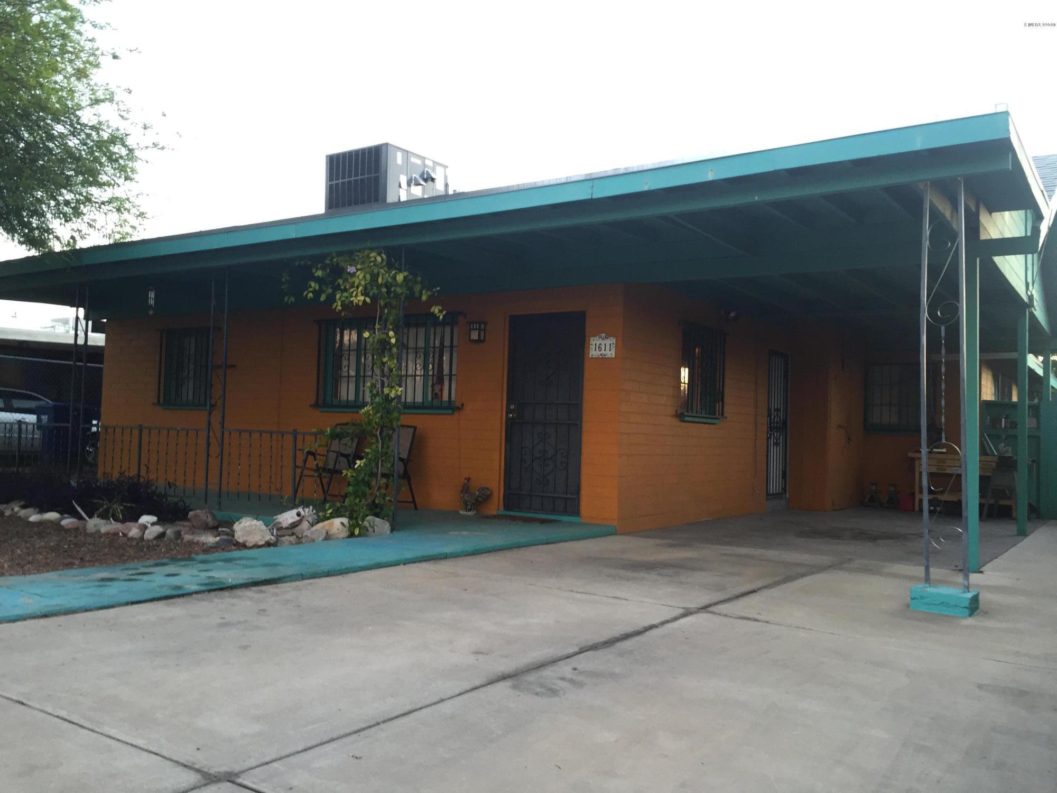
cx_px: 528
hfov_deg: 61.7
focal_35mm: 29
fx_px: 886
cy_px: 396
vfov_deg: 48.2
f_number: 2.2
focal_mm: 4.15
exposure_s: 1/30
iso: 80
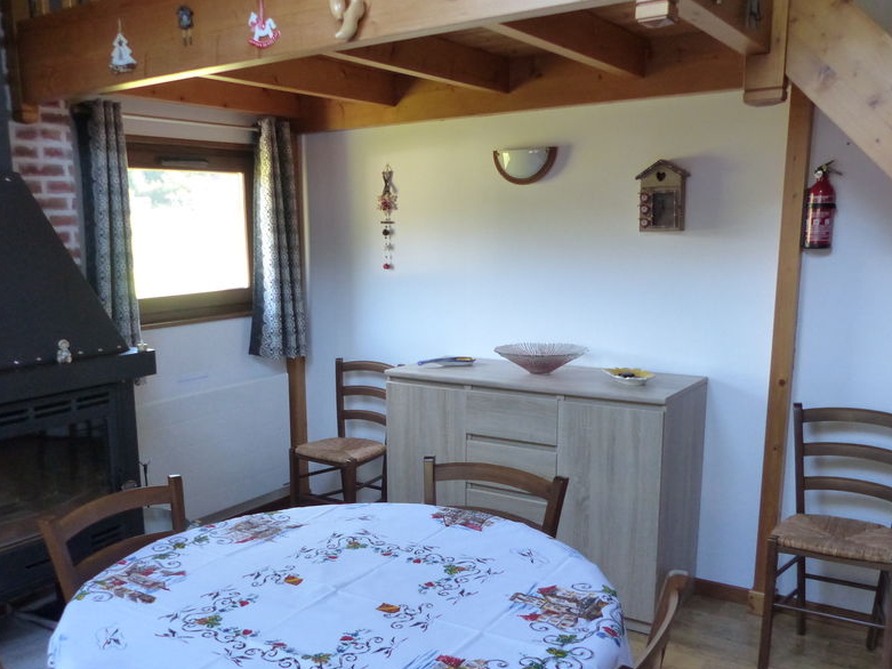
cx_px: 377
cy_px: 409
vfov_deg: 43.9
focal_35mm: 32
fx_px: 825
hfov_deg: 56.5
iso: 400
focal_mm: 4.5
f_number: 2.8
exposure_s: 1/40
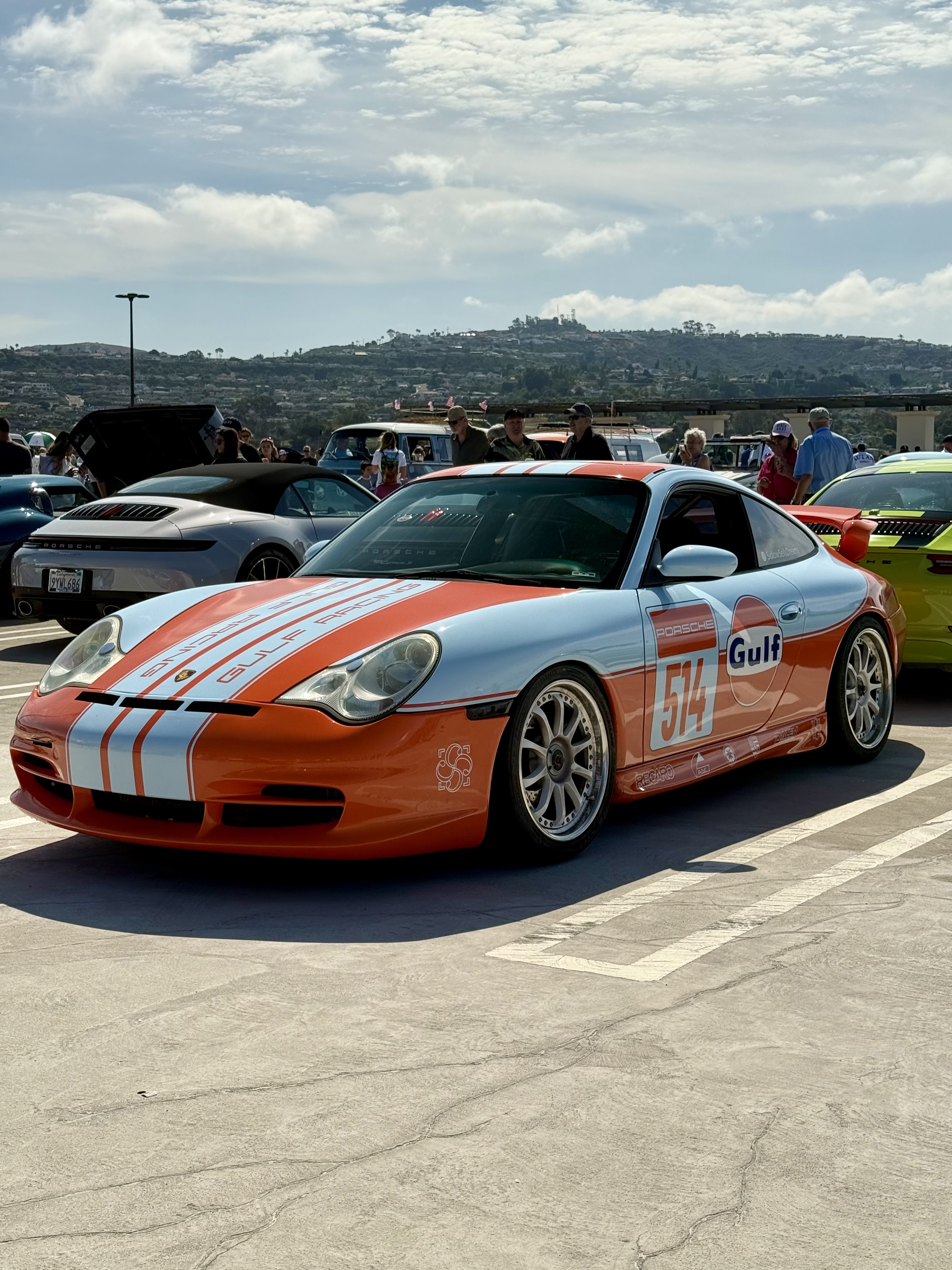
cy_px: 635
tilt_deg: -5.3
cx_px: 476
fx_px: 1760
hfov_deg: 30.3
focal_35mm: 48
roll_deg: -0.7
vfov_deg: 39.7
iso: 80
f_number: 1.78
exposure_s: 1/4329
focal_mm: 6.76
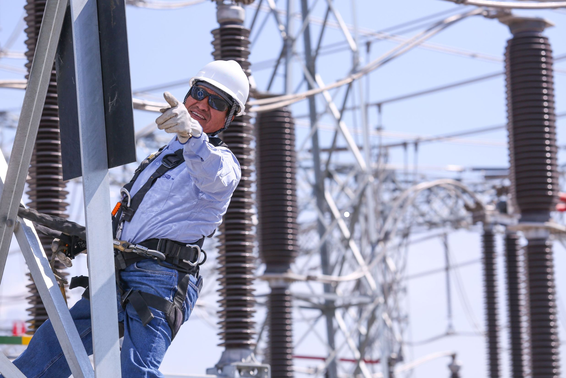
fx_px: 1100
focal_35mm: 70
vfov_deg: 19.5
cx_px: 283
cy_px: 189
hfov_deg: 28.8
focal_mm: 70
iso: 2500
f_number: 2.8
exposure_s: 1/200
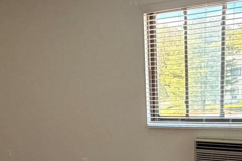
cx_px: 128
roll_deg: +4.4
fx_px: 329
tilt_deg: -14.8
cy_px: 160
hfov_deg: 40.3
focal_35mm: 49
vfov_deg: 26.1
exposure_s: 1/120
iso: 320
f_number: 2.2
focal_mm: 2.22
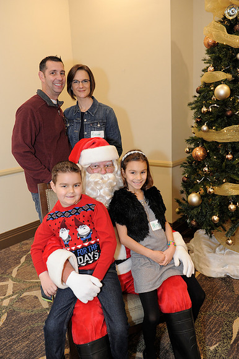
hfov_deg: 42.3
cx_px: 120
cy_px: 180
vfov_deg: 60.3
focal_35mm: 31
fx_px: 309
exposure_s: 1/100
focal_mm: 31
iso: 1600
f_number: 4
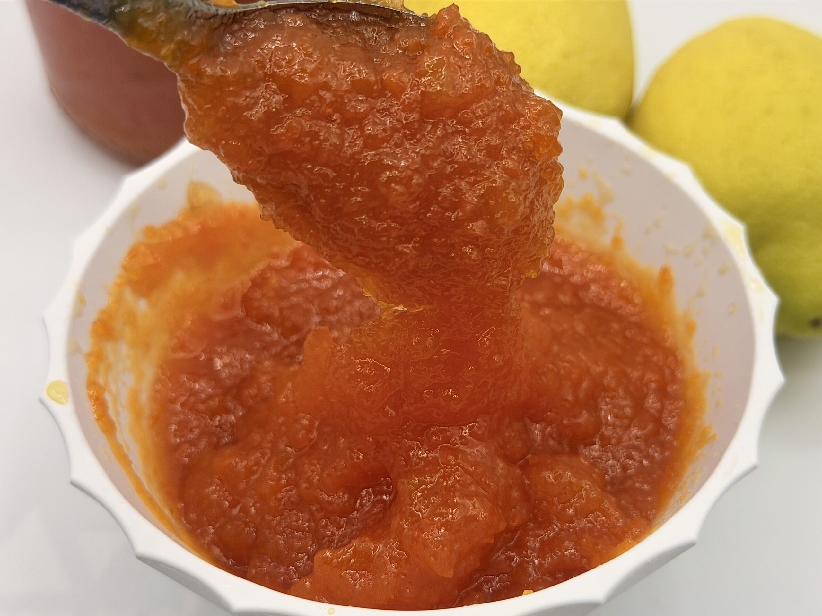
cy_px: 308
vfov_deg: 30.3
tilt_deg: -50.4
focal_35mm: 48
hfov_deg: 39.7
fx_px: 1140
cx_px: 411
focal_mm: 6.76
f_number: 1.78
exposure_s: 1/987
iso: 64
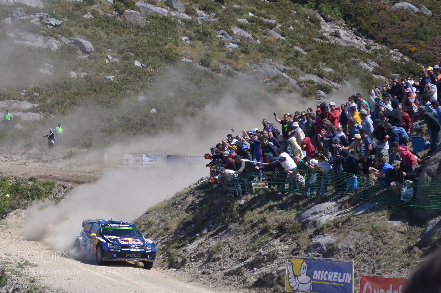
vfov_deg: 16.5
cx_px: 220
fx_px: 1010
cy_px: 146
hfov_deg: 24.6
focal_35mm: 82
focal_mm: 55
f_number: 5.6
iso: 100
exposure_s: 1/400
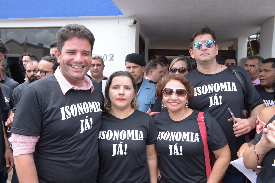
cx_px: 138
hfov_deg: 63.7
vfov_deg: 45.0
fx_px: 222
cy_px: 92
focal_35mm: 29
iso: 500
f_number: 8
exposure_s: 1/320
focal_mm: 29
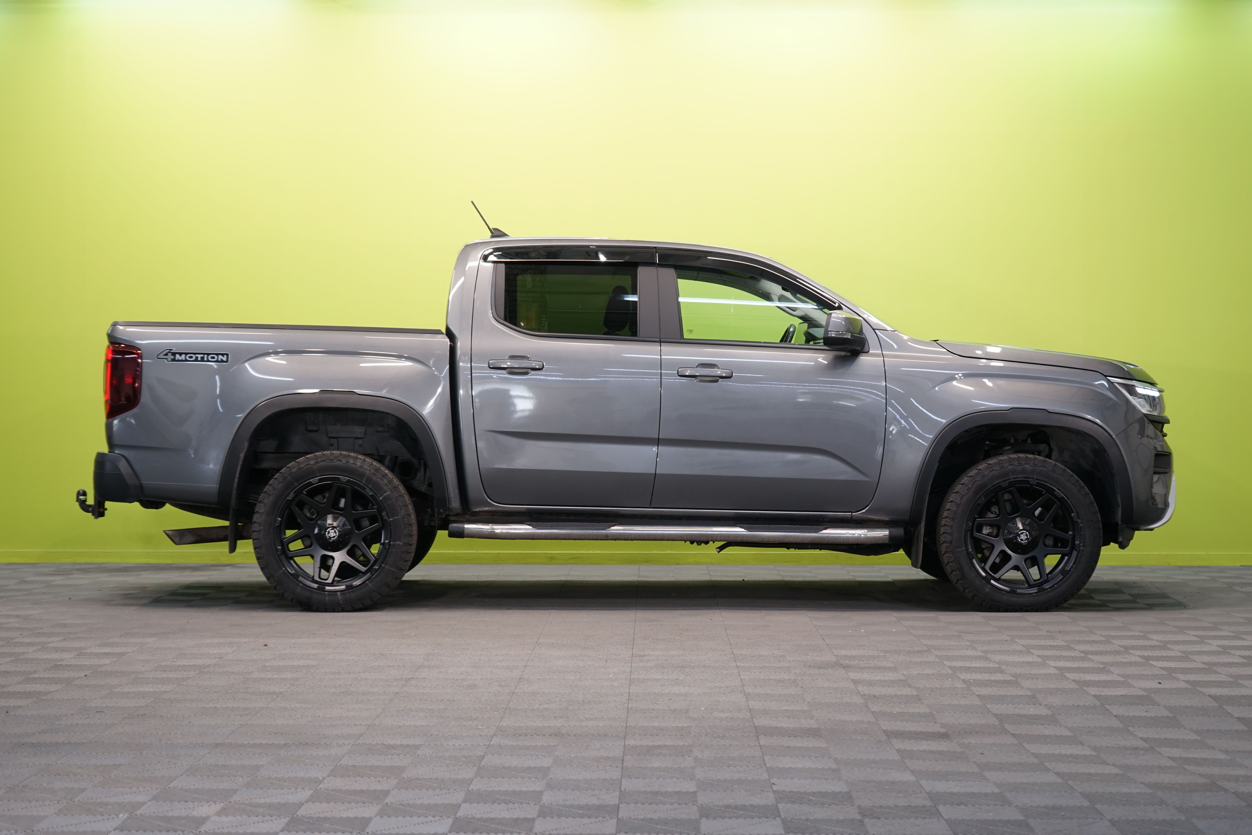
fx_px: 2295
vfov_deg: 20.6
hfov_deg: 30.5
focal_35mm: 66
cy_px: 418
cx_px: 626
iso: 500
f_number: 5.6
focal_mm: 66
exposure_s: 1/30
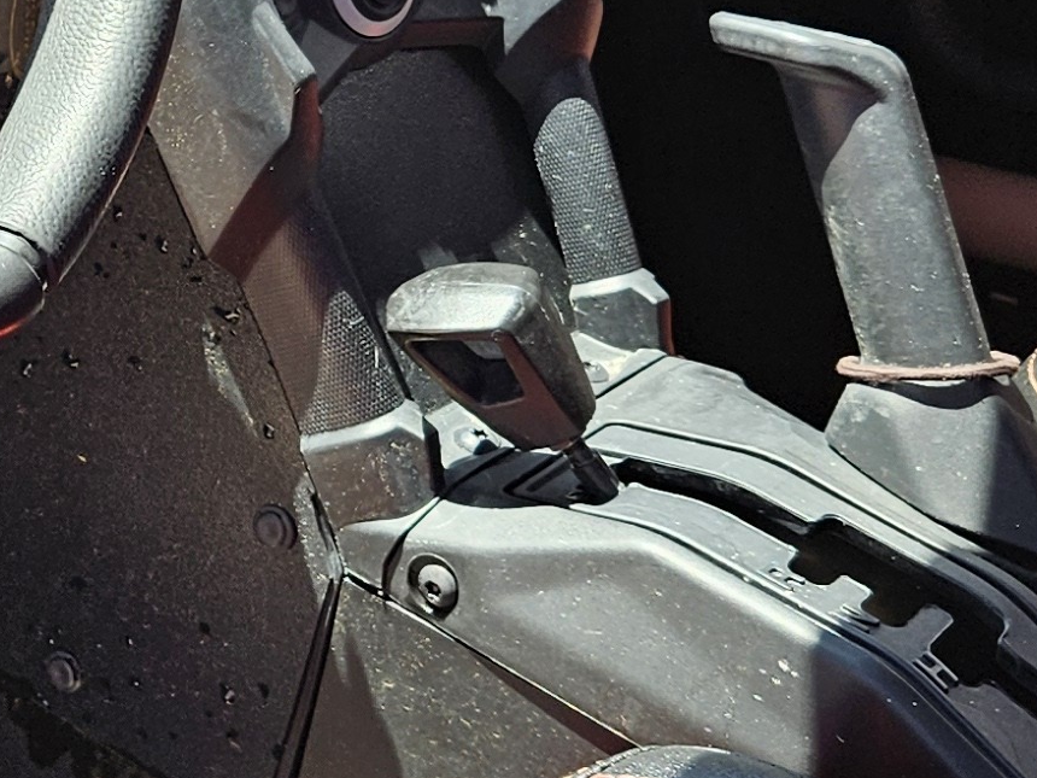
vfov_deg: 13.7
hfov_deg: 17.6
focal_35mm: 107
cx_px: -180
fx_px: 3205
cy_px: 39
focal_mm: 5.4
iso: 25
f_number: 1.8
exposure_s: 1/275
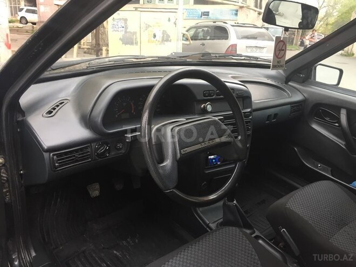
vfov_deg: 48.2
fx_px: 298
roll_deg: -2.6
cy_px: 134
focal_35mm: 29
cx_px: 178
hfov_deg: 61.7
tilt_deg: -18.6
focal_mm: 4.15
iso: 80
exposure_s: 1/33
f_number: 2.2
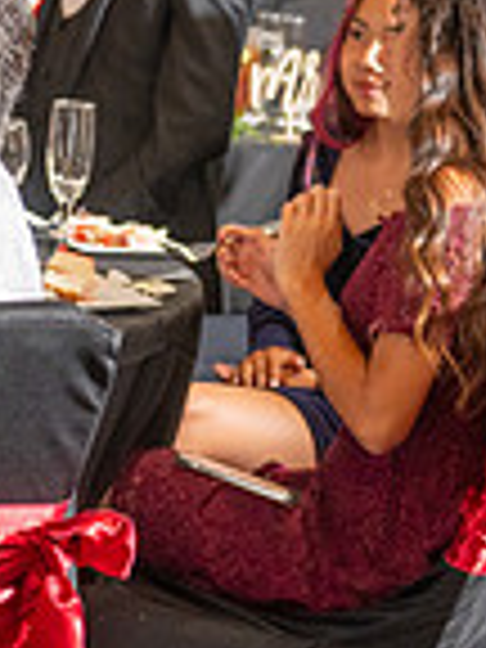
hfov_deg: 9.0
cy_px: 412
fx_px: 2902
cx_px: -486
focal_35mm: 155
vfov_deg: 12.7
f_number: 3.5
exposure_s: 1/125
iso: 800
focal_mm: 40
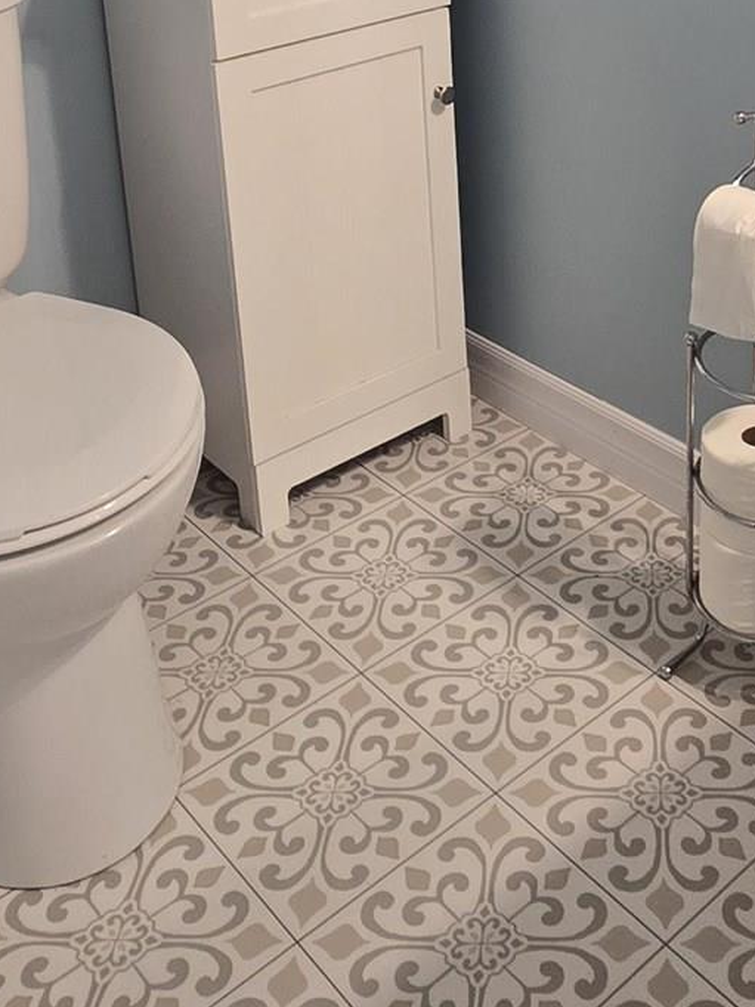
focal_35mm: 44
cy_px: 16
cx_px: 575
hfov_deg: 32.2
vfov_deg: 38.5
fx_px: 1279
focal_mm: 2.2
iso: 100
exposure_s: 1/60
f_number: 2.2
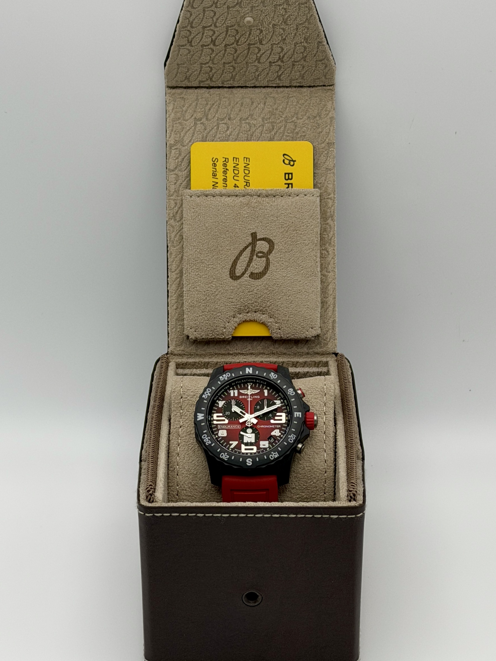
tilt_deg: -27.1
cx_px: 248
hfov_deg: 30.3
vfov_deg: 39.7
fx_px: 917
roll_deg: +1.5
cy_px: 330
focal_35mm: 48
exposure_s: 1/1222
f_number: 1.78
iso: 64
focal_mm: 6.76
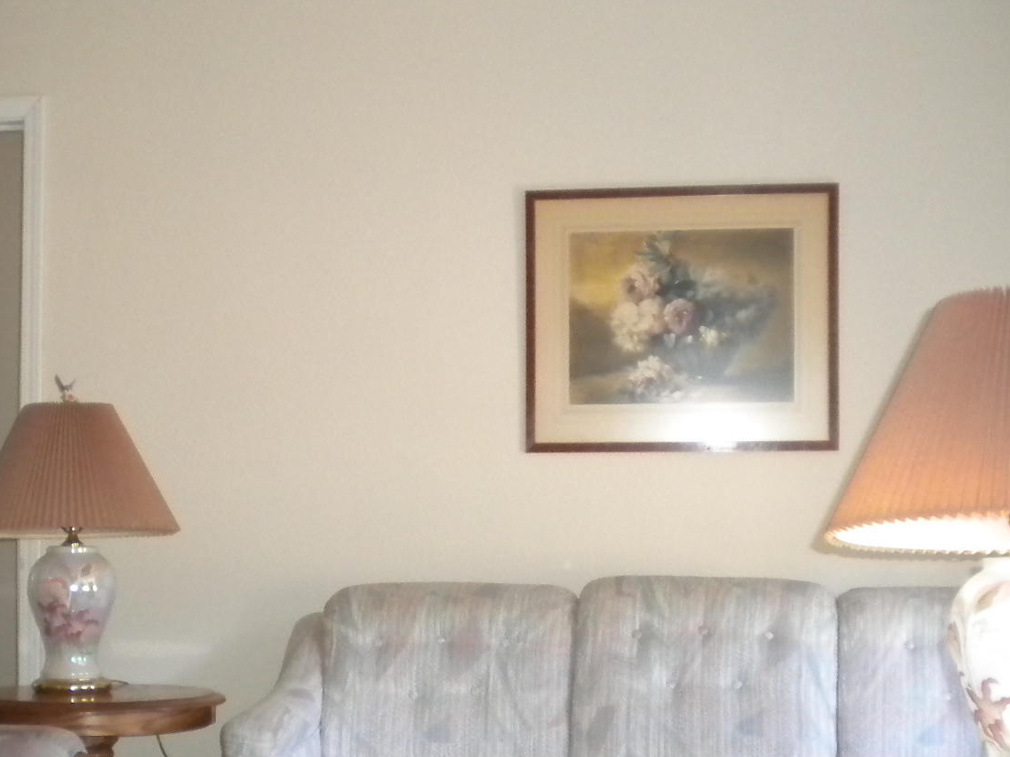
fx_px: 1896
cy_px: 569
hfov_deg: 29.7
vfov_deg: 22.4
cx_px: 401
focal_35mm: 65
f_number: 3.1
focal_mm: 6.3
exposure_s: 1/30
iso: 400
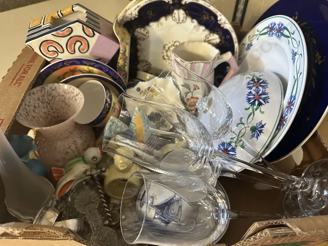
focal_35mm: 24
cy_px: 123
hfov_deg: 71.6
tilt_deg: -46.3
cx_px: 164
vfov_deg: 56.8
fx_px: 227
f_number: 1.78
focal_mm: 6.86
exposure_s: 1/50
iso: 500
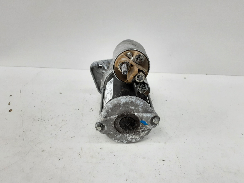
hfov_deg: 65.3
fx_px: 190
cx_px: 122
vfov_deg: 51.4
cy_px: 92
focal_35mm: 27
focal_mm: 2.91
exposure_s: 1/50
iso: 50
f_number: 1.9
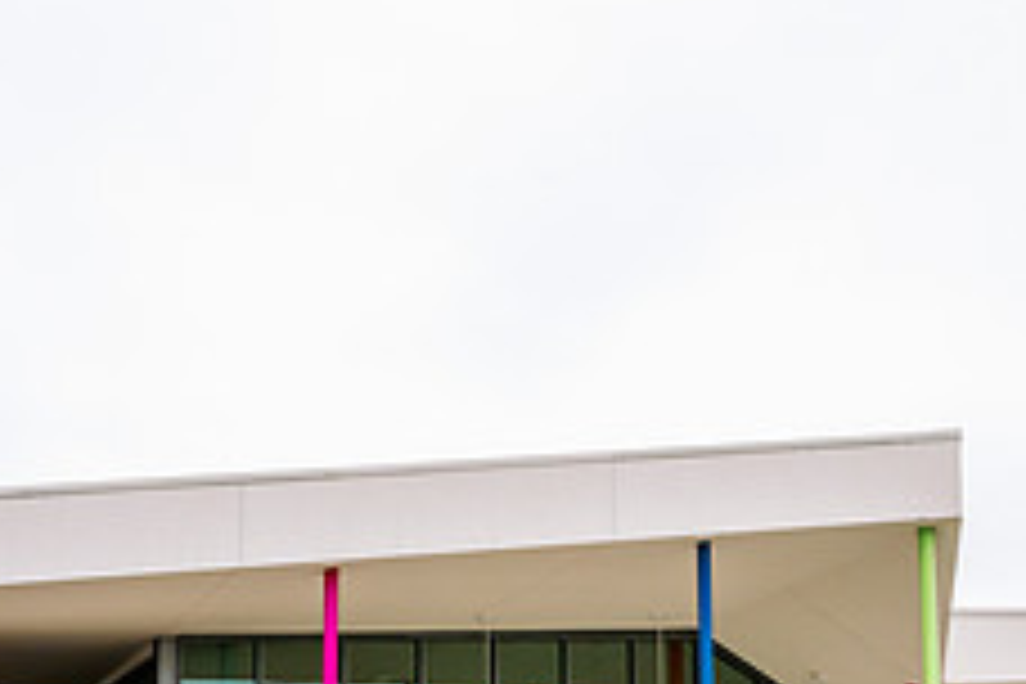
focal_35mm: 65
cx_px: 549
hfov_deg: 30.9
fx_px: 1852
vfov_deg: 20.2
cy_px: 713
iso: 100
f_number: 9
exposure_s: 1/200
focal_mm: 25.5
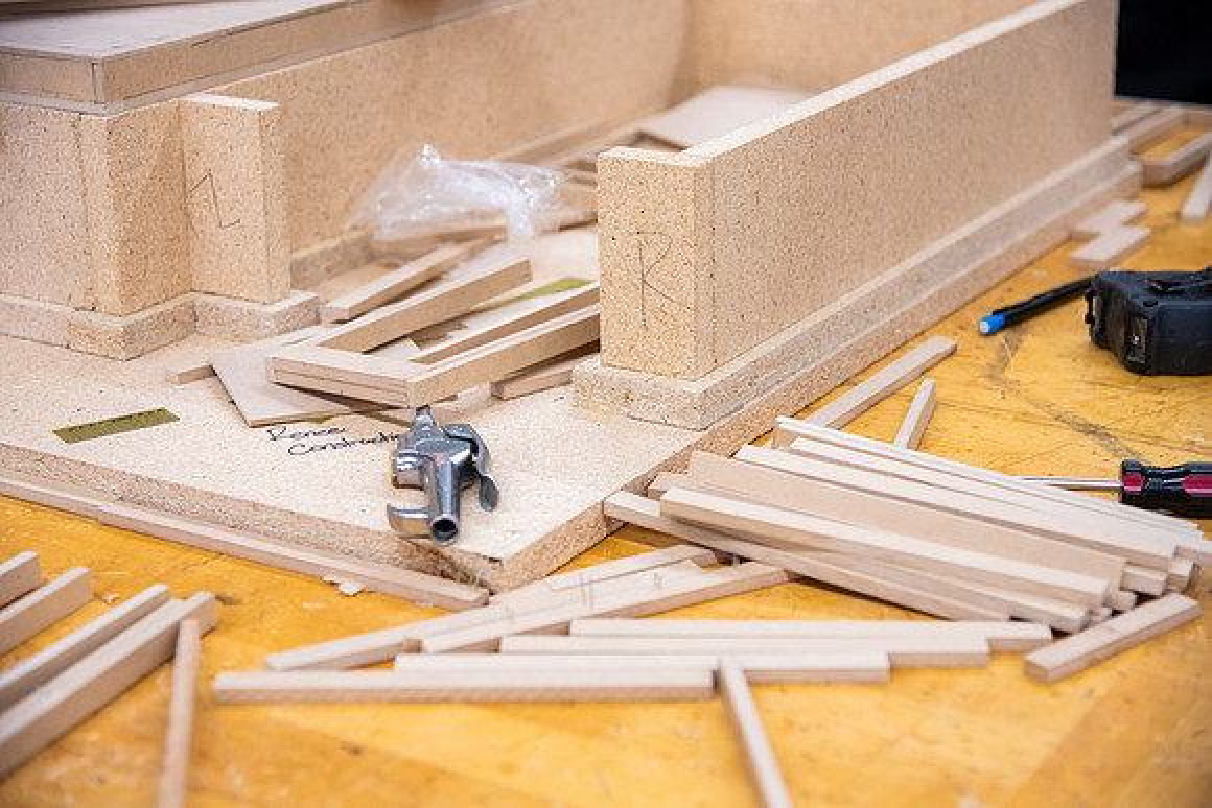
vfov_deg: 19.5
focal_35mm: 70
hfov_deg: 28.8
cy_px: 404
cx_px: 606
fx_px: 2357
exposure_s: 1/200
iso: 2000
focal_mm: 70
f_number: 4.5
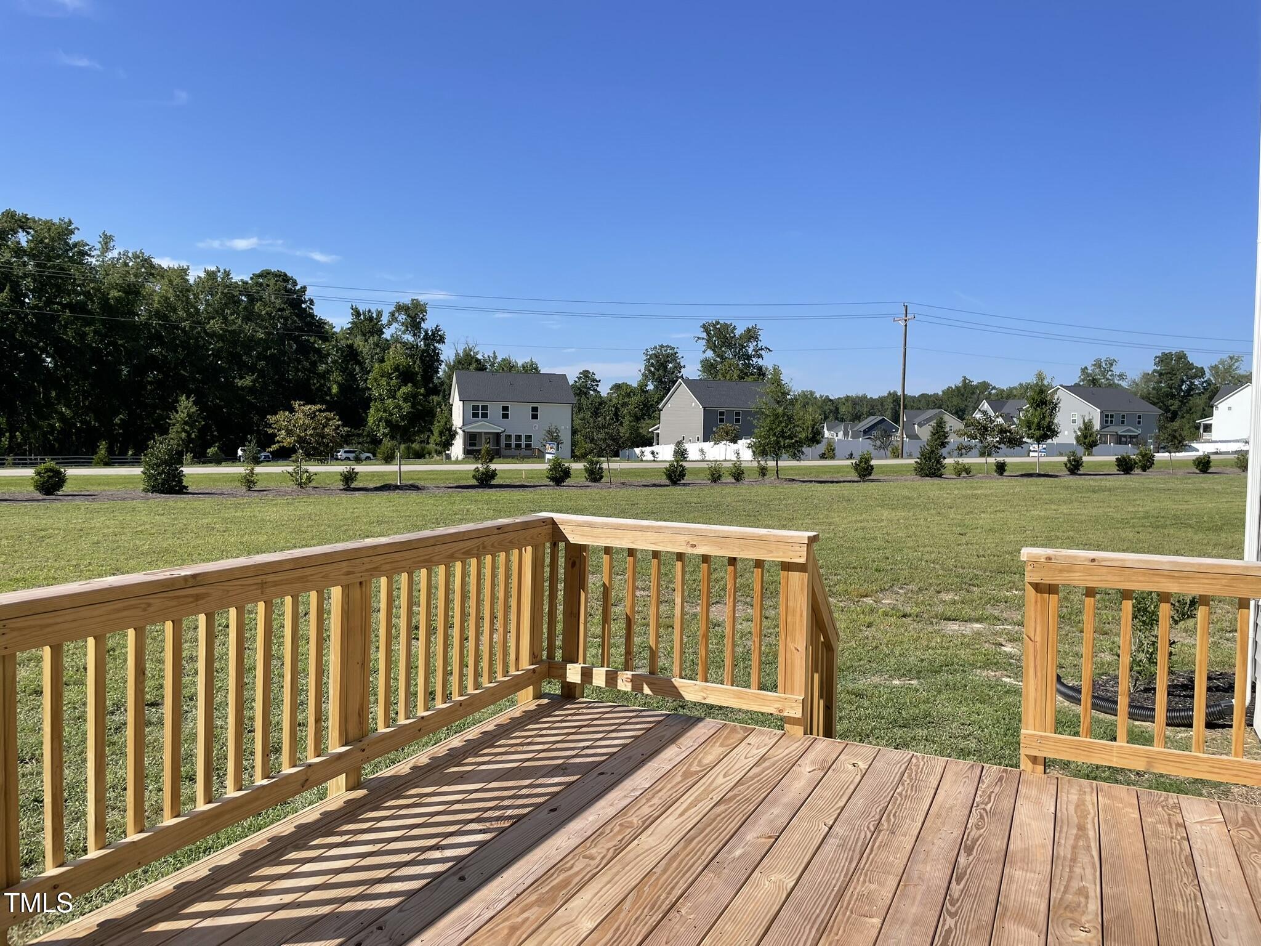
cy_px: 473
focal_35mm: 26
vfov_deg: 53.1
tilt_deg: -1.8
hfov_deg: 67.3
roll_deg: -0.7
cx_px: 630
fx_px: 947
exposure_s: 1/3300
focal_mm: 4.2
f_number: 1.6
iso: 32
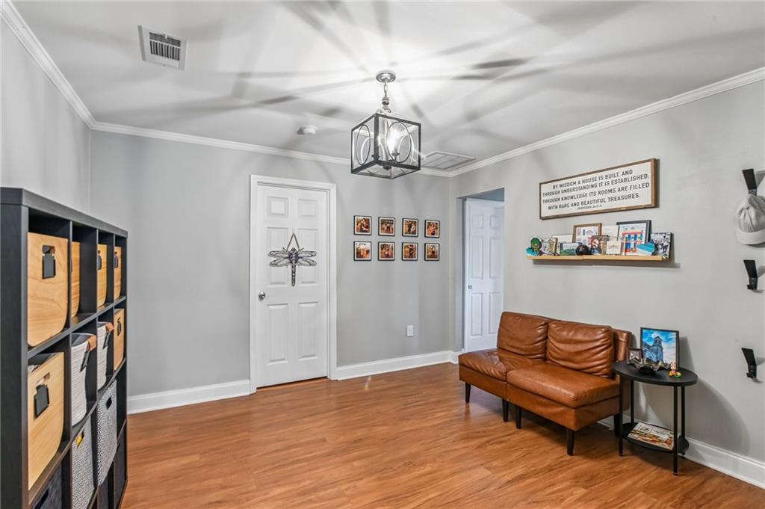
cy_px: 254
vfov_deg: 73.7
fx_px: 340
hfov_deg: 96.8
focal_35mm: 16
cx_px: 382
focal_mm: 16
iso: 400
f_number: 11
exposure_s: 1
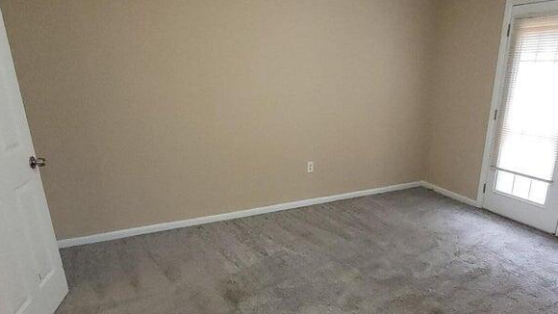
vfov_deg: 45.5
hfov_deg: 73.4
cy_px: 197
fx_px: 370
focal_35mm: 25
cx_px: 328
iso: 400
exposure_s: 1/60
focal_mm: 1.74
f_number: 2.2
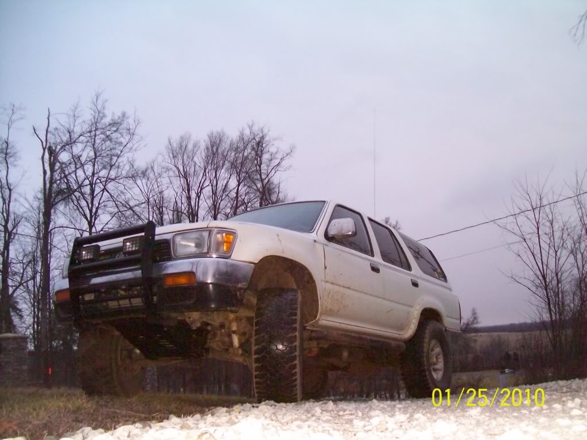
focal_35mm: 36
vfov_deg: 39.6
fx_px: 610
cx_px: 294
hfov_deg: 51.4
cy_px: 220
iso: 160
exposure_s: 1/72.9
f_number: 2.7
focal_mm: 6
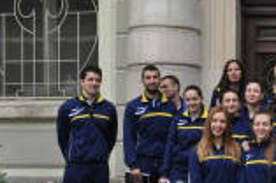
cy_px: 175
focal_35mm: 107
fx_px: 819
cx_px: 334
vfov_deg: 12.6
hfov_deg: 18.1
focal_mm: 28
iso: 1000
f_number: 10
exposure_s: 1/400
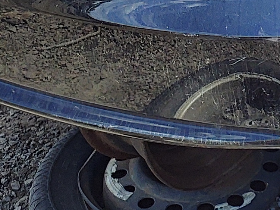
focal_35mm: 143
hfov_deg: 13.3
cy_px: -275
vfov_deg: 9.4
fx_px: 1157
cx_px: 366
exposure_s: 1/373
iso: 40
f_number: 1.9
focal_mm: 3.58
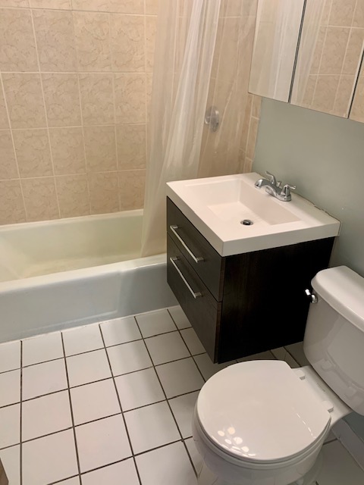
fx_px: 365
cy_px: 242
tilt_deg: -27.7
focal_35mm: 26
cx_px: 182
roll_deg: -2.2
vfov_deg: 67.3
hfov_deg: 53.1
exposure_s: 1/60
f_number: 1.8
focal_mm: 4.25
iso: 100
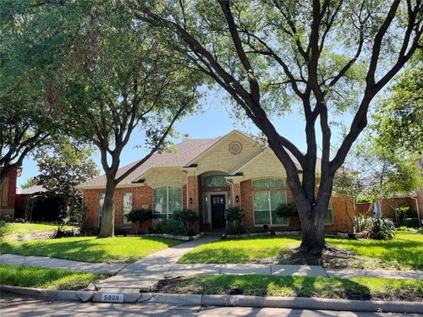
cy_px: 158
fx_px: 318
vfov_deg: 53.1
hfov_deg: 67.3
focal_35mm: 26
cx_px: 212
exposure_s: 1/1009
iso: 50
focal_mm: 5.1
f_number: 1.6
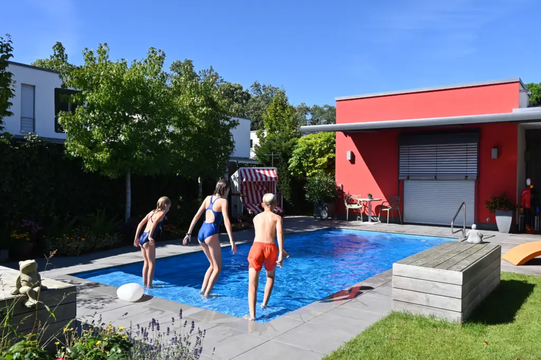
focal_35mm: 30
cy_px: 180
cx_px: 270
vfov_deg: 42.9
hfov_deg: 61.1
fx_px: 458
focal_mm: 30.5
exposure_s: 1/320
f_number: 9
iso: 160
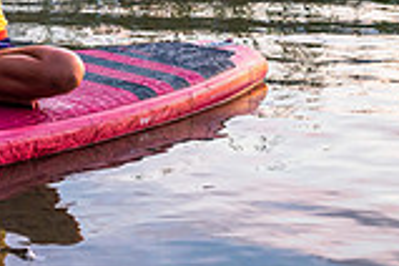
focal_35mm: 102
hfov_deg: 19.3
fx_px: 1130
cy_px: -80
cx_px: -25
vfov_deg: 13.0
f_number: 3.5
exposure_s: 1/50
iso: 640
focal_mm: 28
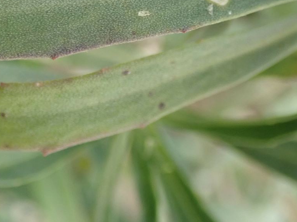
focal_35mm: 104
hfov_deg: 18.8
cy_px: 6
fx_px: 892
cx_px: 91
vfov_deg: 14.0
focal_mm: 7.34
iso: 200
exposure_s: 1/160
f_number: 2.8
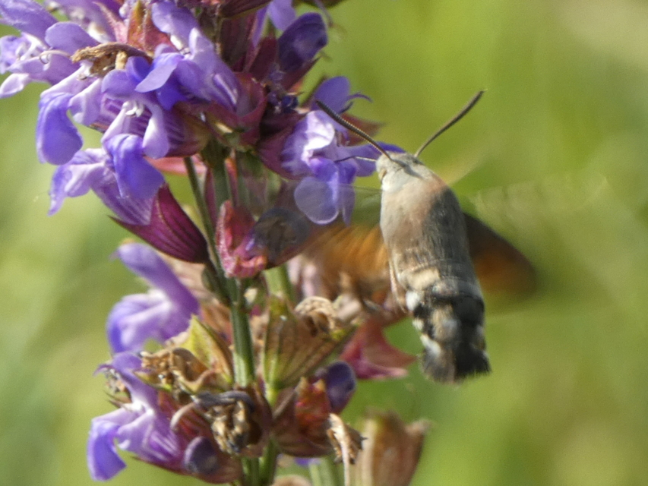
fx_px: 9642
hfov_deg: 3.8
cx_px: 324
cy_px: 243
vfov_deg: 2.9
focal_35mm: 515
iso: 125
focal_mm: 92.3
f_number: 5.6
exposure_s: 1/100
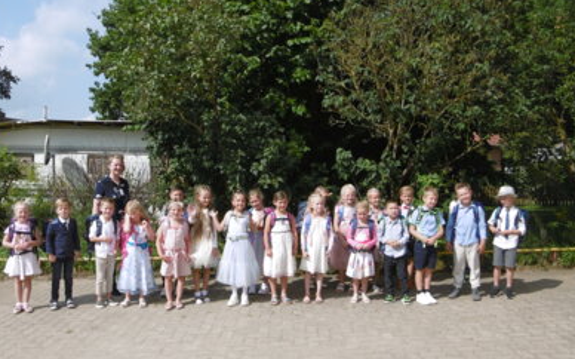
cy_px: 191
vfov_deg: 36.2
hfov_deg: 55.4
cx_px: 283
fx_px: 548
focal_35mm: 35
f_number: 8.8
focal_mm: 5.8
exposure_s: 1/200
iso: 100
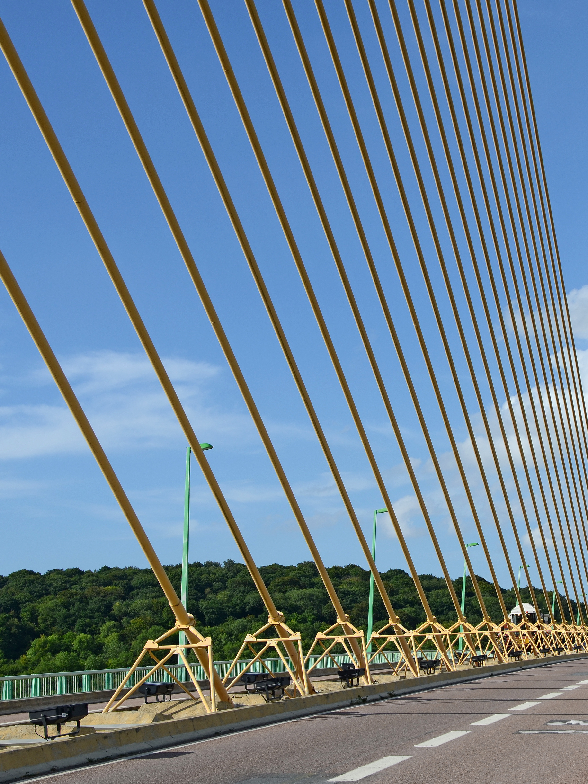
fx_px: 1495
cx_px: 393
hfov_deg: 22.2
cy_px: 390
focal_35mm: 66
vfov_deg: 29.4
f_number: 9
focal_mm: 30
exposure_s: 1/400
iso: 100
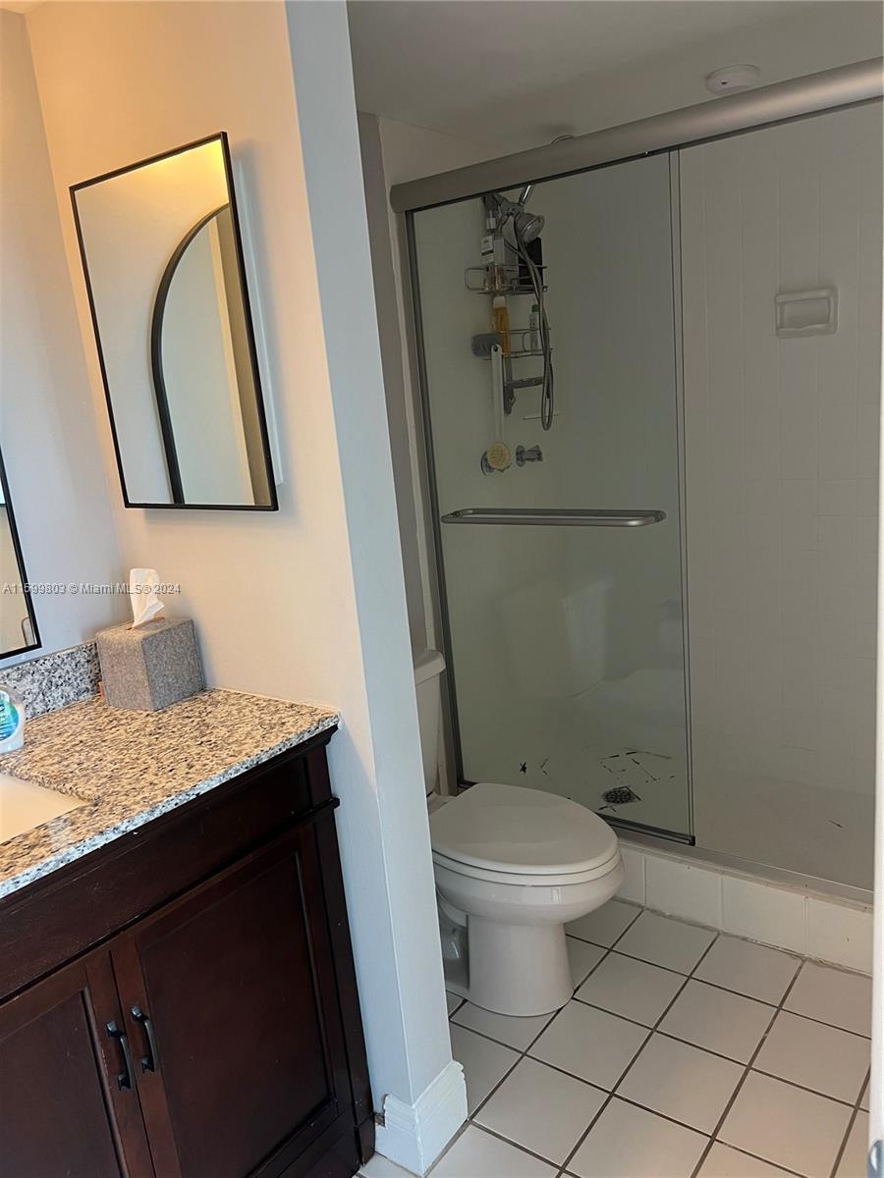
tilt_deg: -12.0
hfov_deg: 53.1
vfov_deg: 67.3
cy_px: 589
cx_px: 442
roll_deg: +4.3
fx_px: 885
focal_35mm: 26
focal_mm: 5.7
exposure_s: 1/60
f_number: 1.5
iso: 80
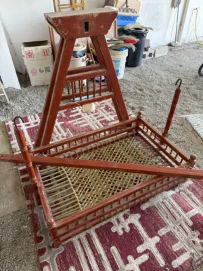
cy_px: 136
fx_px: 188
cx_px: 102
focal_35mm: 24
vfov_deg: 71.6
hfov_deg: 56.8
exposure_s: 1/81
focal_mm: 6.76
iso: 160
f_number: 1.78
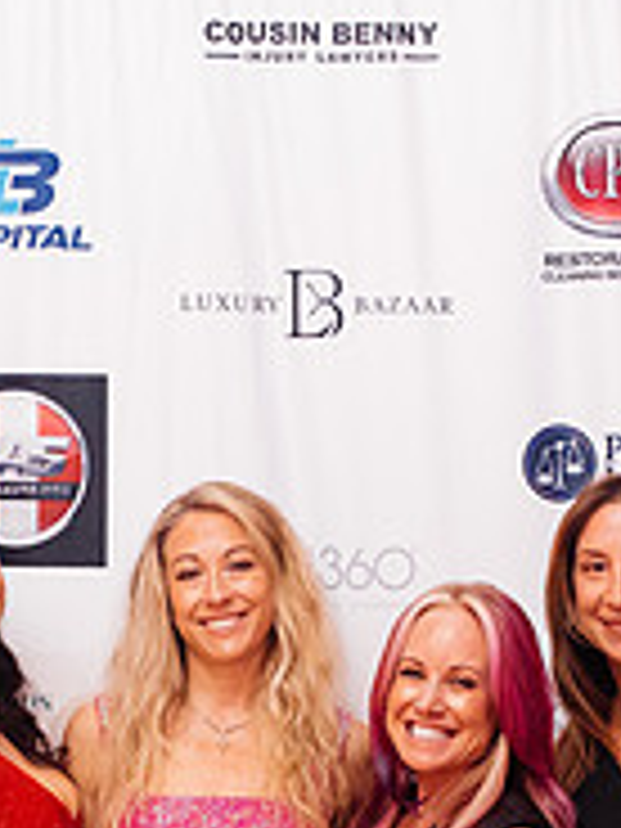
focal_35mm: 121
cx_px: 130
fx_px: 2894
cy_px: 891
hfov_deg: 12.2
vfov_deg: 15.9
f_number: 2.8
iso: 2500
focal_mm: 35
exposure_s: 1/200
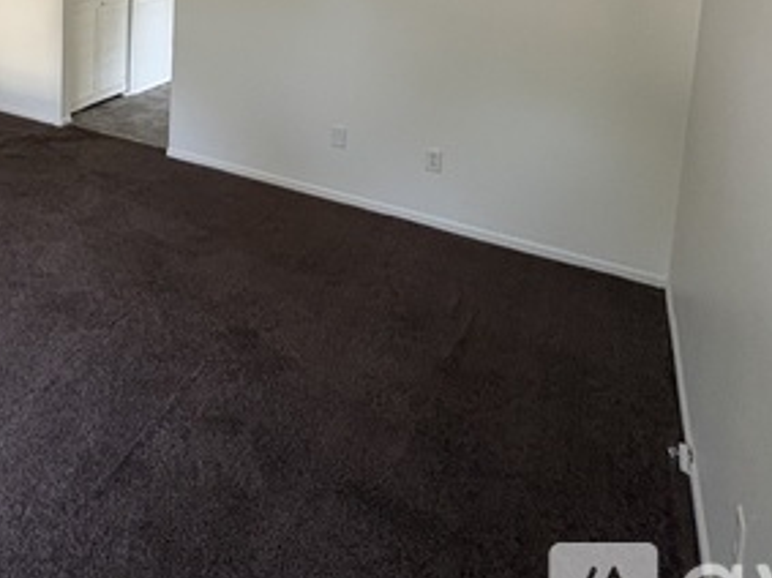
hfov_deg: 49.5
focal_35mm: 33
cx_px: 80
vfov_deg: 37.3
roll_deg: -1.1
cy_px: -30
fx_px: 736
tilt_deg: -6.0
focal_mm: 2.22
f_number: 2.2
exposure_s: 1/75
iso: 250
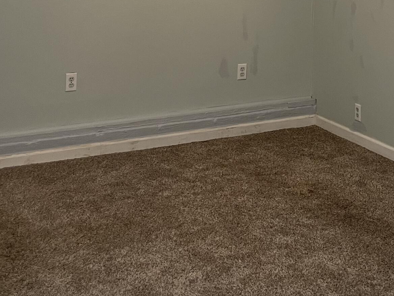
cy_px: -78
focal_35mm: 67
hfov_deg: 28.2
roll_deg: -1.4
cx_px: 334
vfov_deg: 20.3
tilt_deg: +0.3
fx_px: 763
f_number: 1.6
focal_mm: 4.2
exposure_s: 1/60
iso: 100
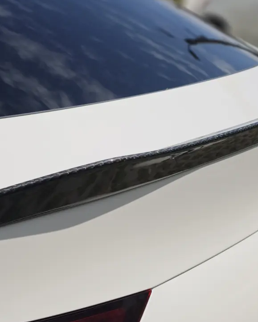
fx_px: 649
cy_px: 189
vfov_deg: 27.8
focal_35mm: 68
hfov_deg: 22.5
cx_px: 114
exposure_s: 1/5296
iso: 50
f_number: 1.4
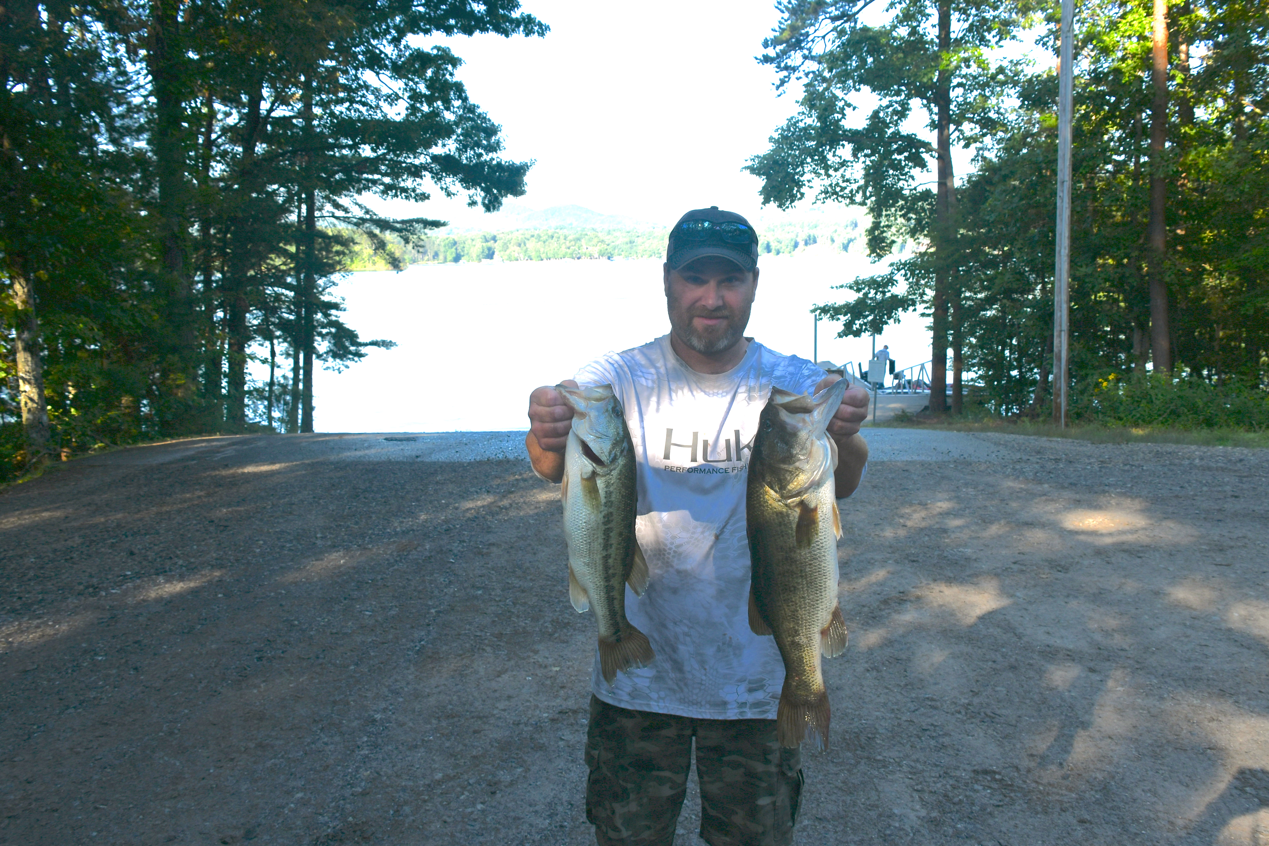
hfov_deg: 60.3
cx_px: 634
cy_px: 423
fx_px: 1093
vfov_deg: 42.3
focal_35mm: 31
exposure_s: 1/250
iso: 200
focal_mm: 21
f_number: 8
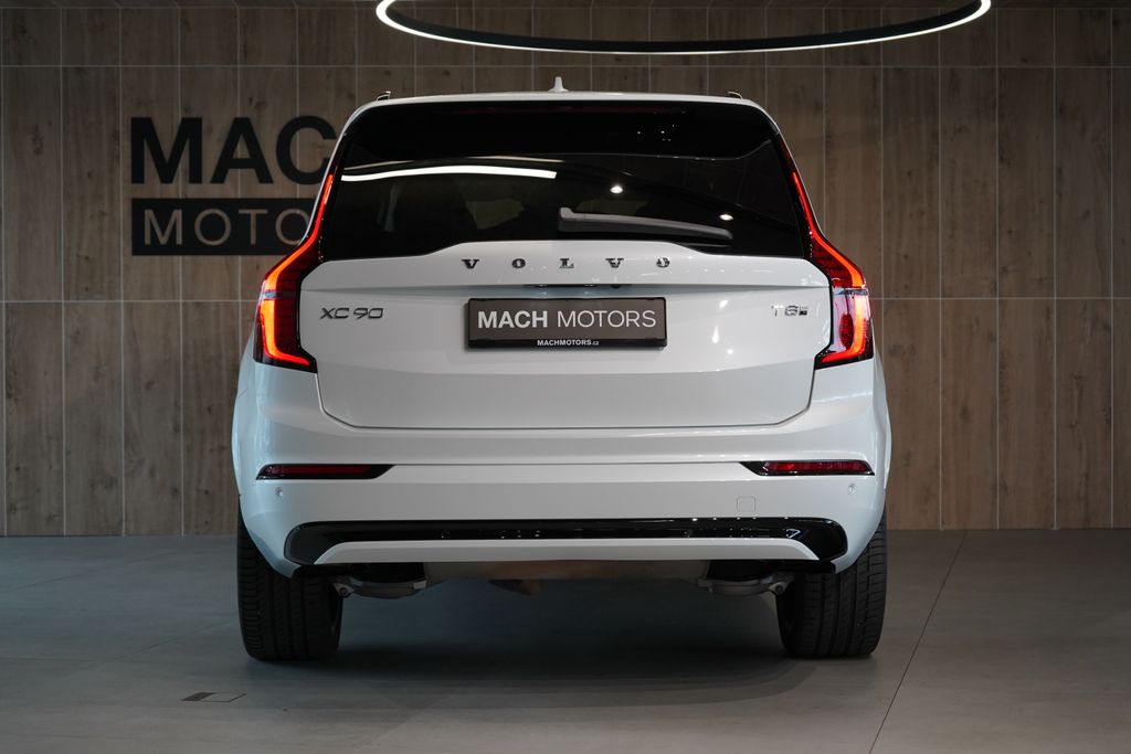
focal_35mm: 66
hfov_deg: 30.5
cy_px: 377
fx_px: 2074
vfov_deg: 20.6
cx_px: 566
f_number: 5.6
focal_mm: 66
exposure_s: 1/160
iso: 1250
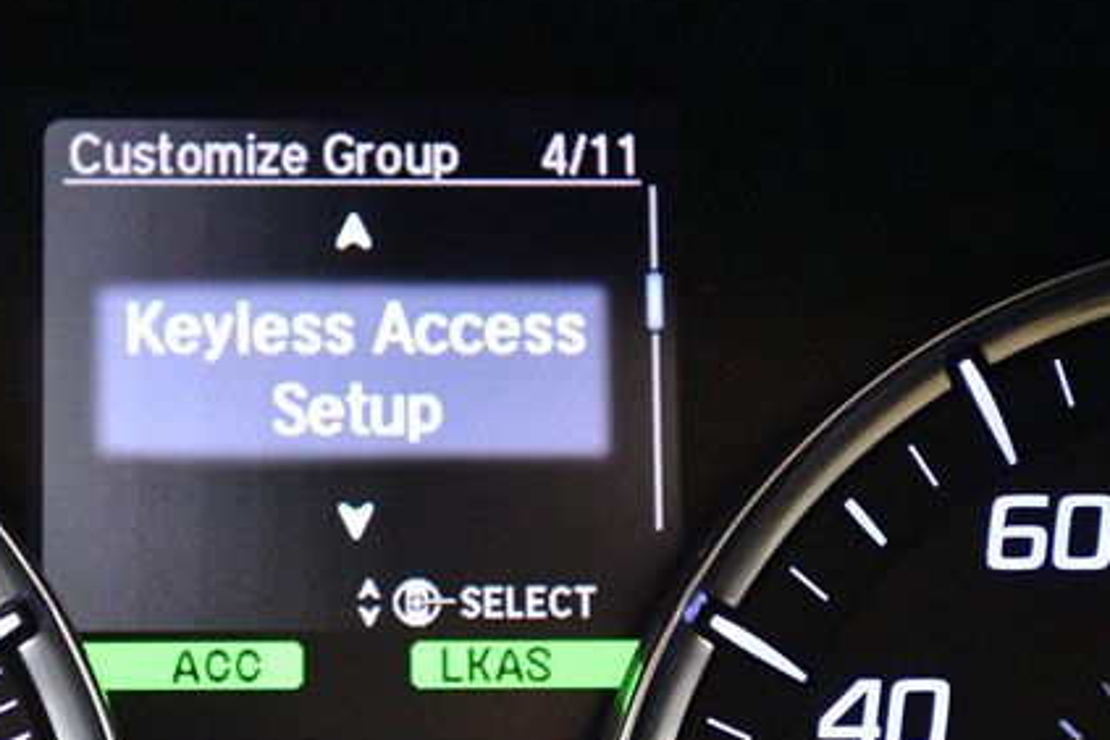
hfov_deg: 16.5
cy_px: 415
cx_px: 341
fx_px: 3823
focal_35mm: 124
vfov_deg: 11.1
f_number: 5.6
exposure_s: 1/60
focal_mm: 55
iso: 11400
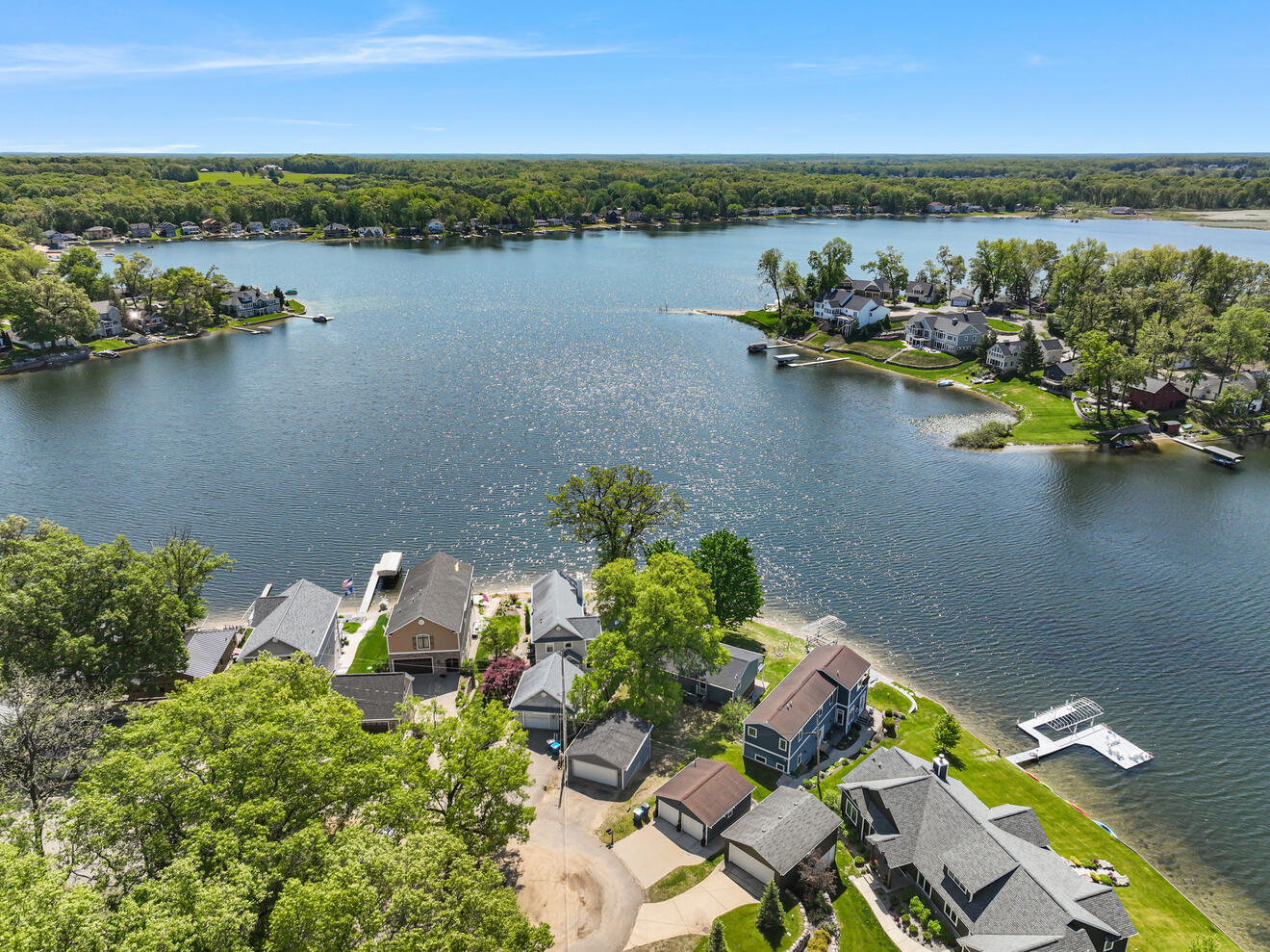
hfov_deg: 71.6
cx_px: 635
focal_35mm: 24
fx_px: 880
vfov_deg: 56.8
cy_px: 476
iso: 110
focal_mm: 12.29
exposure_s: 1/2000
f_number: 4
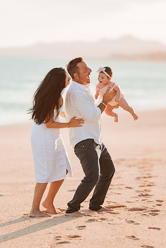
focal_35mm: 135
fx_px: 934
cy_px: 124
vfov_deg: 15.2
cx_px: 83
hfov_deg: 10.2
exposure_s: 1/3200
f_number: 1.8
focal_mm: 135
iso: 100
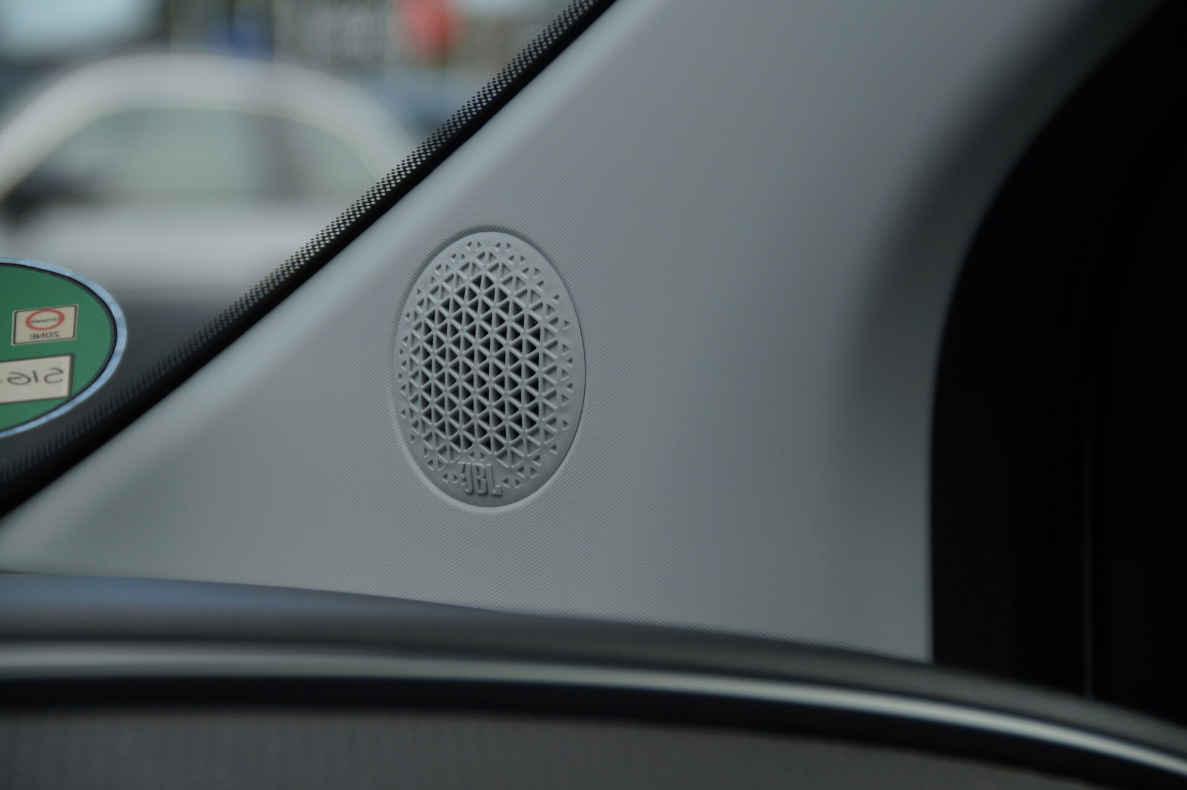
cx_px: 594
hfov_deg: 13.0
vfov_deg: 8.7
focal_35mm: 158
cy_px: 395
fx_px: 5190
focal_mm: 105
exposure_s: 1/250
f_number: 6.3
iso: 100
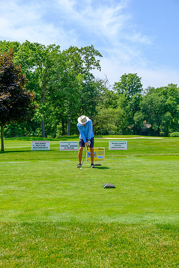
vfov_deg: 40.3
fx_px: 365
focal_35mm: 49
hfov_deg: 27.5
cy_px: 134
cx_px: 90
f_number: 5
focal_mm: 32.9
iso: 200
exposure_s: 1/500
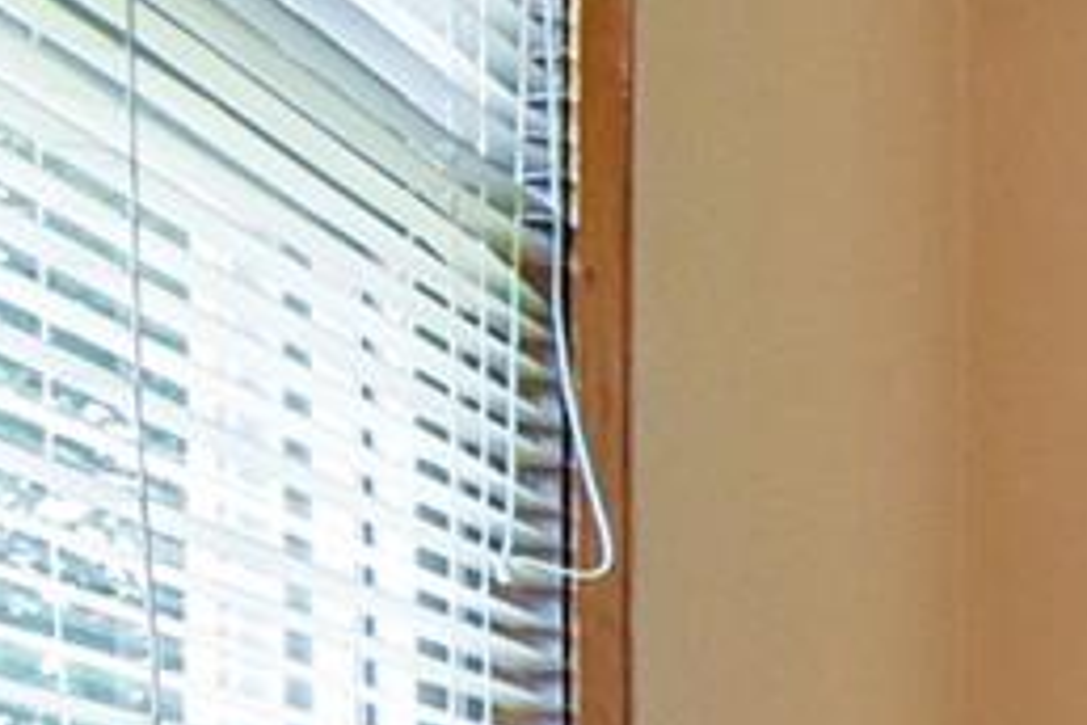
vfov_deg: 9.8
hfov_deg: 9.5
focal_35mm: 135
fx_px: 4076
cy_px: 1155
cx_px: 3750
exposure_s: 1/200
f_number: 7.1
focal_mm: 17
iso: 1600
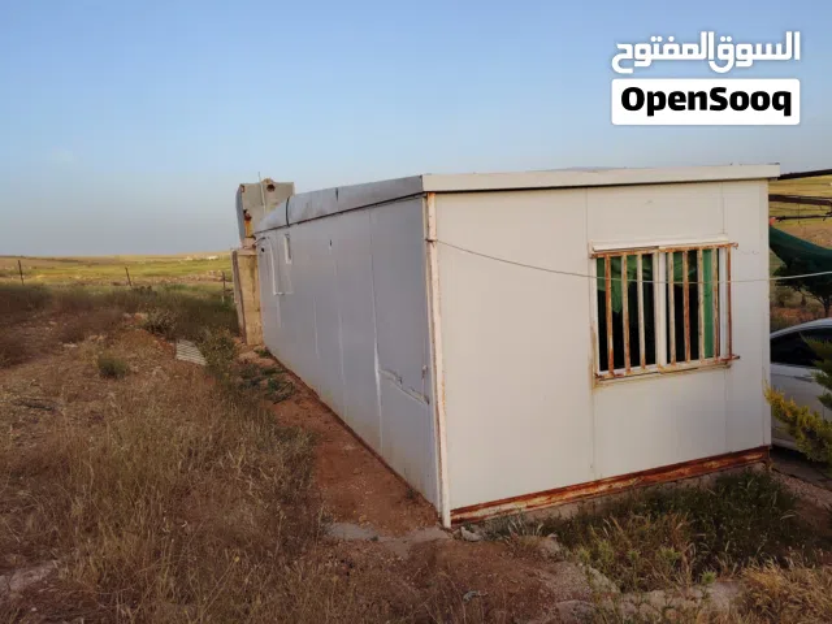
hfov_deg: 63.4
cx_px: 416
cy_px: 312
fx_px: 673
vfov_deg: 49.7
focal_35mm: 28
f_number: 1.75
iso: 100
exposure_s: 1/164
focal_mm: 5.25
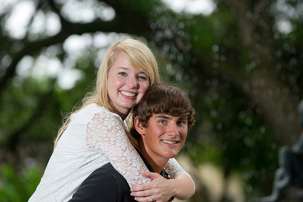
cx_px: 152
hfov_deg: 10.3
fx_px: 1682
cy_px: 101
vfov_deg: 6.9
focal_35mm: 200
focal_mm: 200
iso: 640
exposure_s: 1/250
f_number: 4
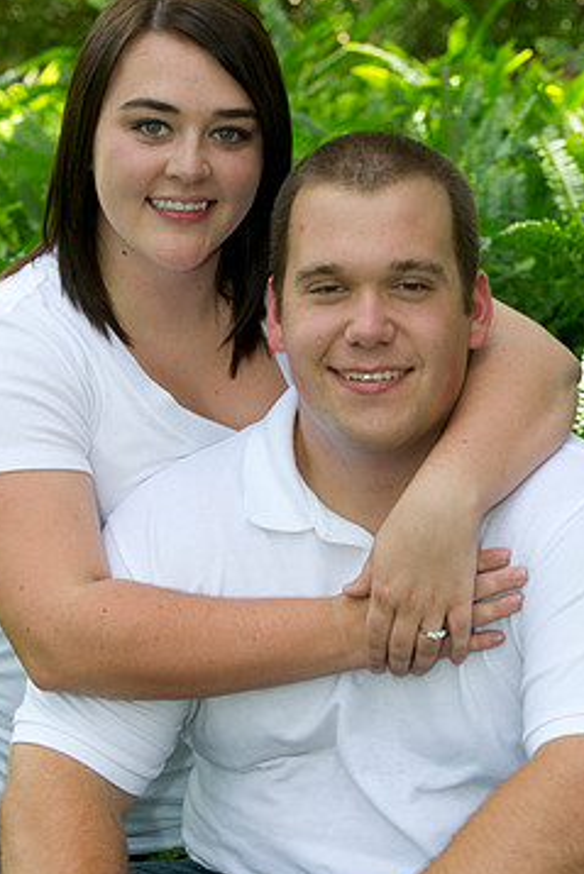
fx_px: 2504
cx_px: 287
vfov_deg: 19.8
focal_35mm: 103
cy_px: 435
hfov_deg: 13.3
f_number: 5
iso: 400
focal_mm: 82
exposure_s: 1/100
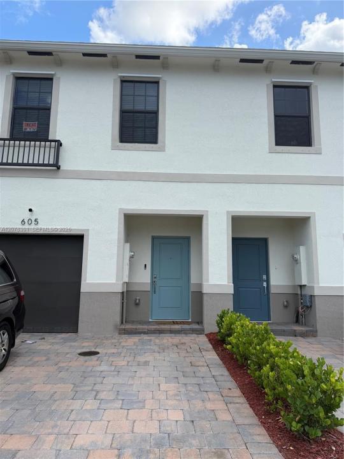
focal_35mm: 24
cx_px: 172
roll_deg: -0.7
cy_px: 230
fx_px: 318
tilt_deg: +8.5
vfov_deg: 71.6
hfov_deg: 56.8
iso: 100
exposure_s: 1/1949
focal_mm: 6.76
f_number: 1.78
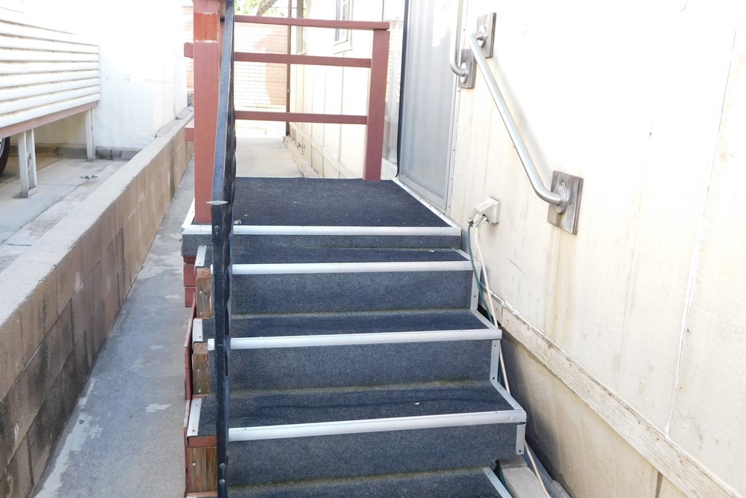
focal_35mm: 32
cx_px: 366
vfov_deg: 41.1
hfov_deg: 58.7
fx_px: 663
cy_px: 258
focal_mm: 5.3
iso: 125
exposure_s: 1/100
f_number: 3.2
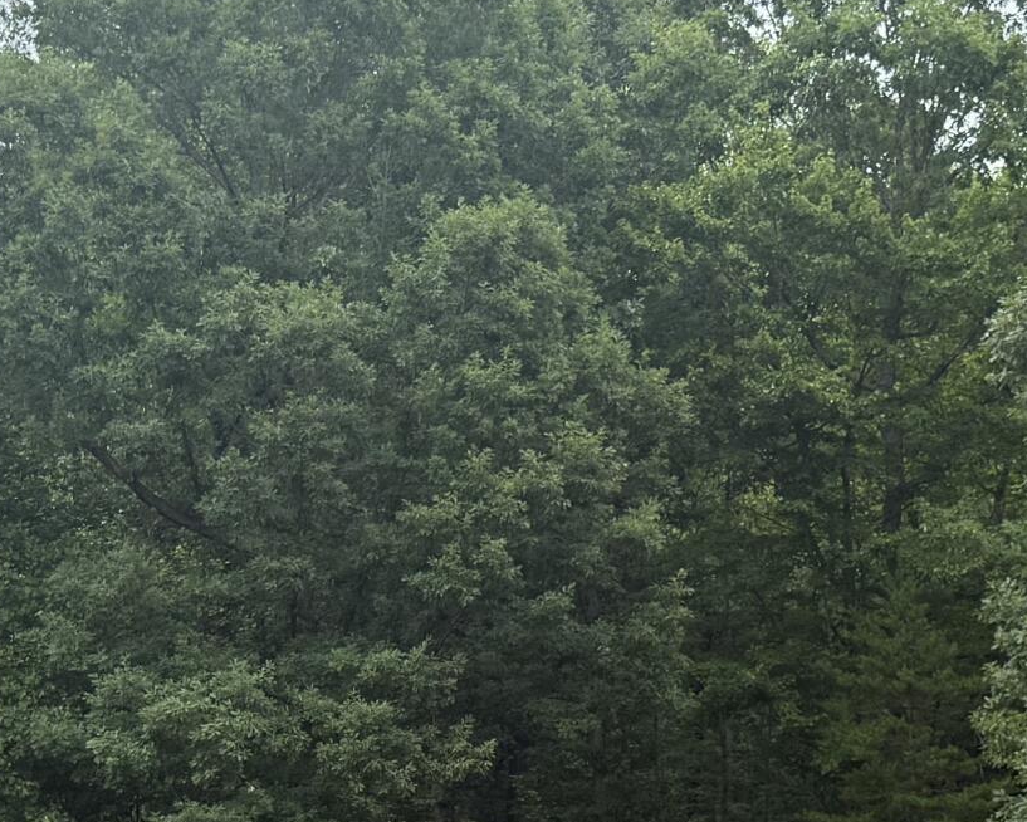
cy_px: 737
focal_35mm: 86
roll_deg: +1.8
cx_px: 483
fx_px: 2615
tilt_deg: +0.6
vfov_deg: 17.6
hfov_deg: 22.2
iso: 100
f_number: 1.78
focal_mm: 6.76
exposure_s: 1/1770
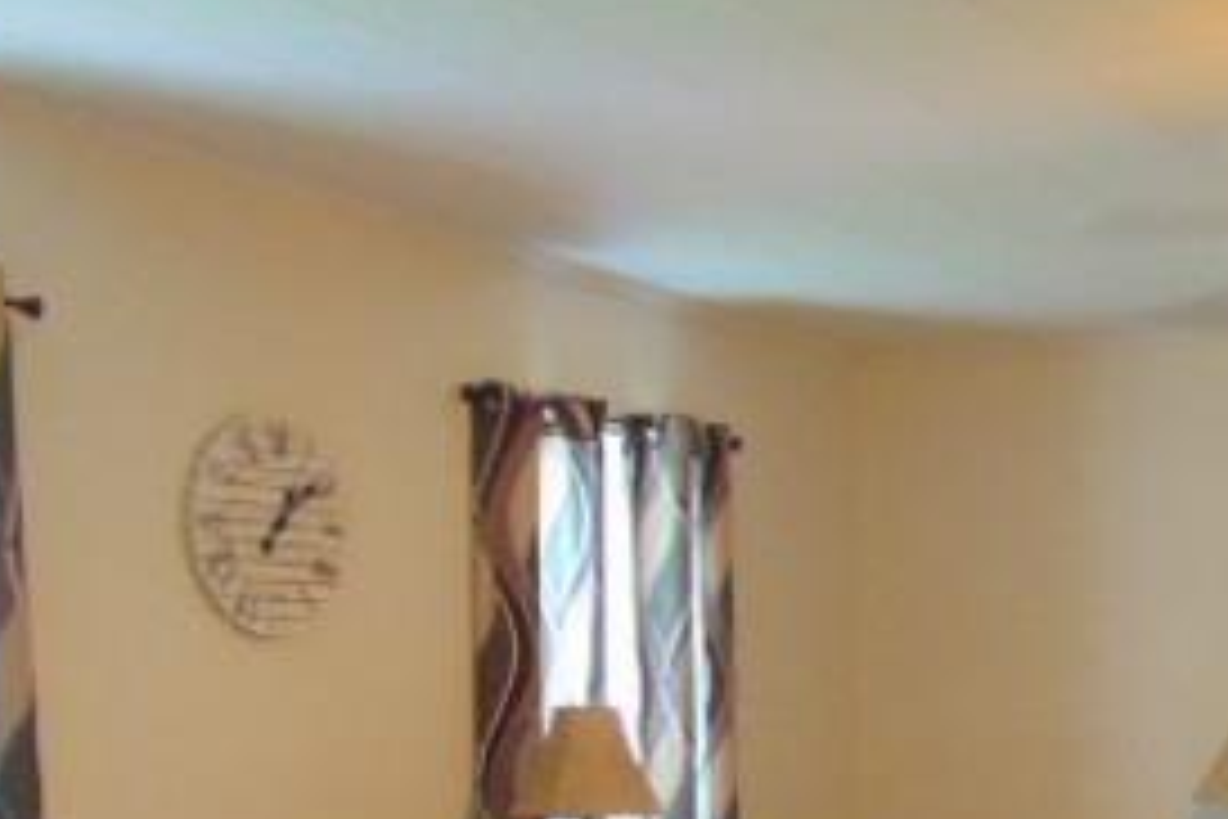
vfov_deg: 21.5
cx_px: 940
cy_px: 810
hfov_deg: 32.2
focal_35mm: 61
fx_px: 2081
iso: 500
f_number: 3
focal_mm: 4.5
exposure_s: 1/40
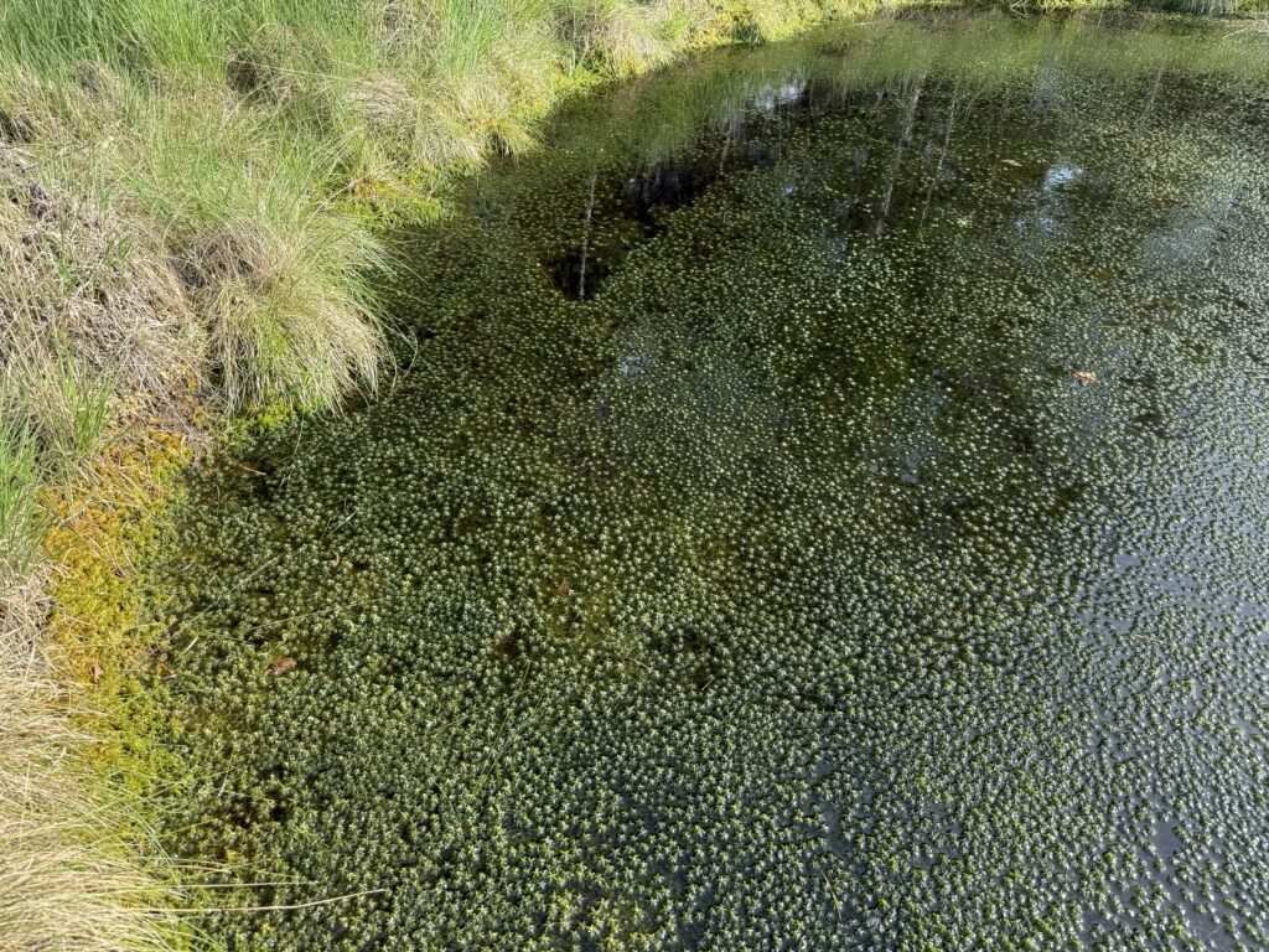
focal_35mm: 24
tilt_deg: -37.4
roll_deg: -0.8
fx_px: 880
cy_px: 476
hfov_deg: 71.6
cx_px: 634
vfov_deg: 56.8
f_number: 1.78
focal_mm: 6.76
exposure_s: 1/831
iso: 80
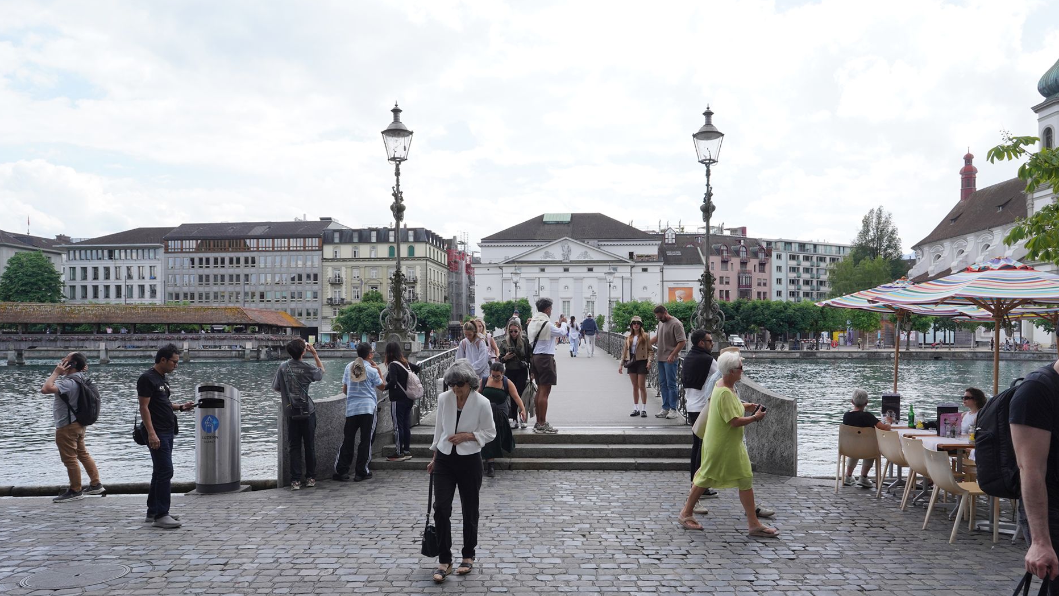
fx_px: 758
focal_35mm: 27
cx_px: 563
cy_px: 330
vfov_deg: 42.8
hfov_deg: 69.8
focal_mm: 24
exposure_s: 1/320
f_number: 13
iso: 500
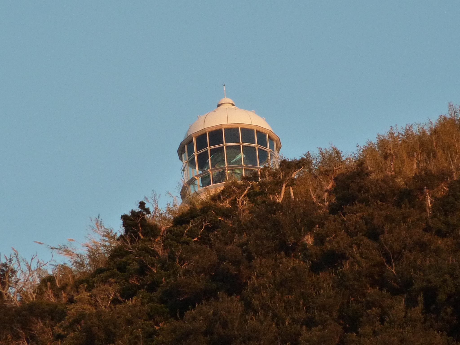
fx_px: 7109
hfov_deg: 3.7
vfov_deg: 2.8
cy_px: 172
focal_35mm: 535
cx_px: 230
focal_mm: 49.2
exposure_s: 1/125
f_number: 4.9
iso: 200
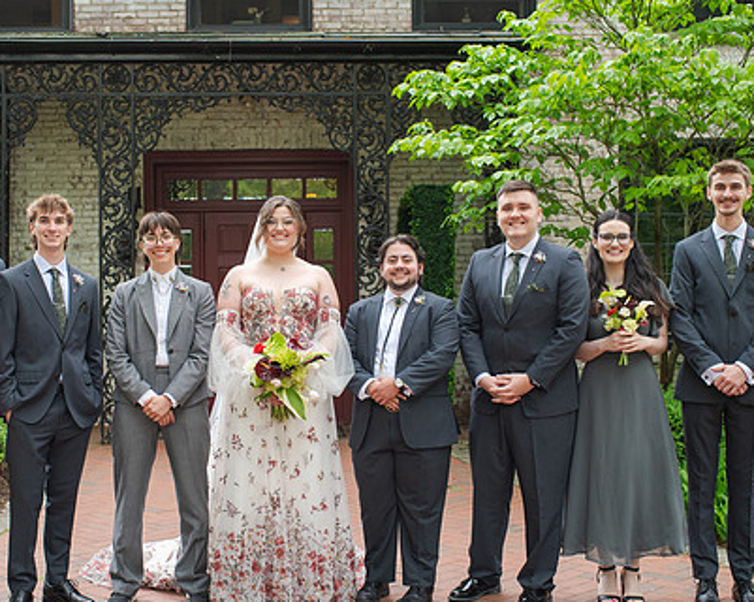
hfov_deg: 33.0
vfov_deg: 26.6
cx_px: 307
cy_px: 341
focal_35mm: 57
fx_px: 1271
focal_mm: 35
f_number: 3.5
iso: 320
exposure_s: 1/320
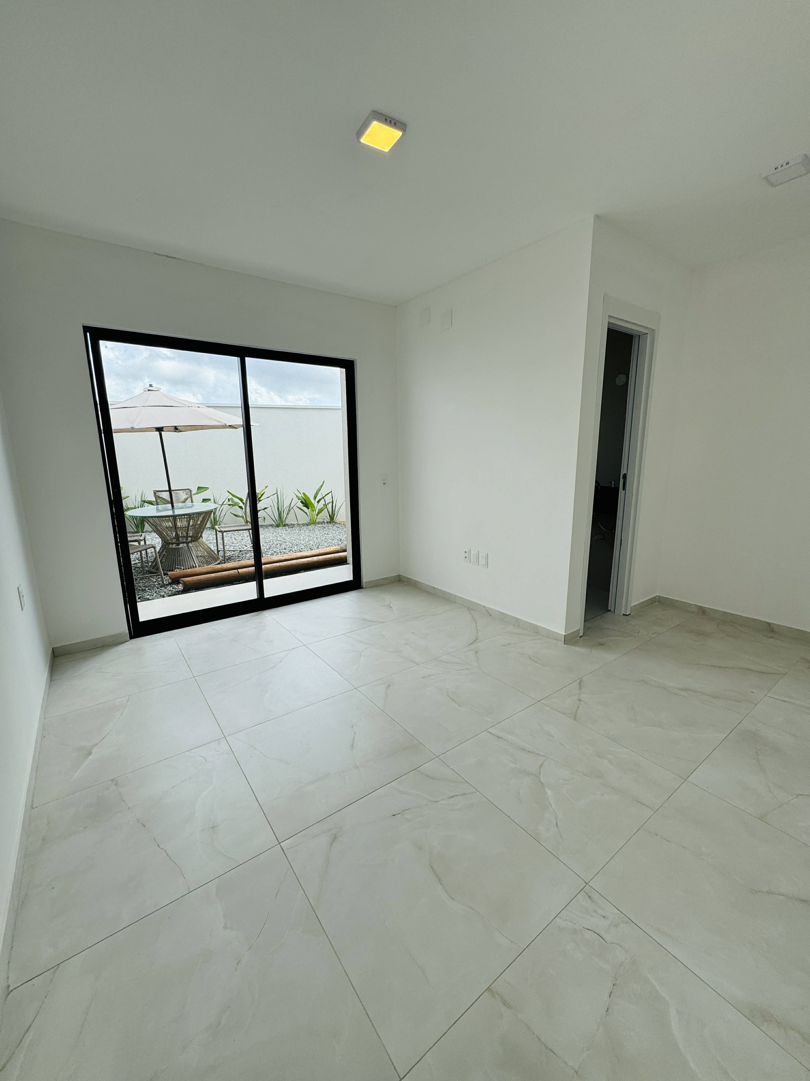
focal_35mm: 14
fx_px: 437
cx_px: 405
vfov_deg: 102.1
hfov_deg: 85.7
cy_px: 540
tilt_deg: -11.6
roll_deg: +0.9
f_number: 2.2
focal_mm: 2.22
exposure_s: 1/505
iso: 40
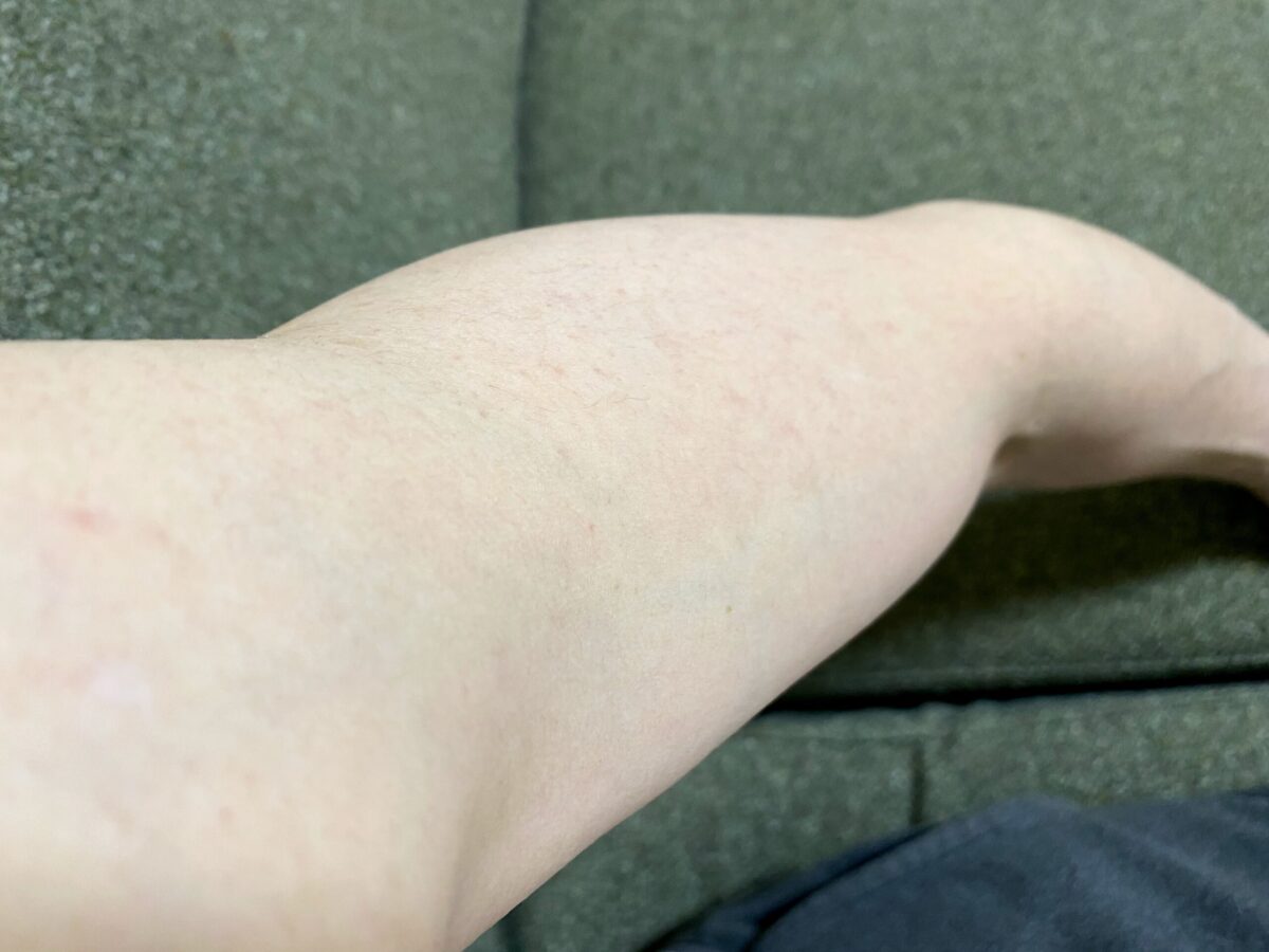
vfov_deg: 53.1
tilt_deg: -68.7
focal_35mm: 26
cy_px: 476
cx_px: 634
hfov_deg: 67.3
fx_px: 953
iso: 100
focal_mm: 4.25
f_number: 1.8
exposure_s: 1/50
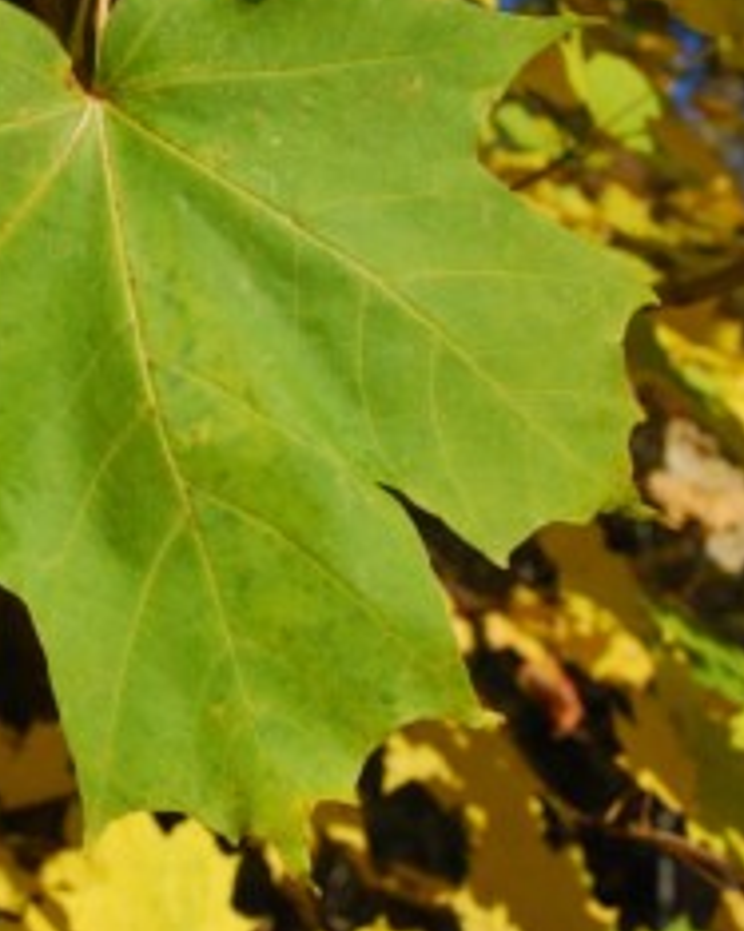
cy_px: 406
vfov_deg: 35.3
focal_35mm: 53
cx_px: 95
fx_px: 1460
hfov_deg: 27.7
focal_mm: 22
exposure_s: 1/200
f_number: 8
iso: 100
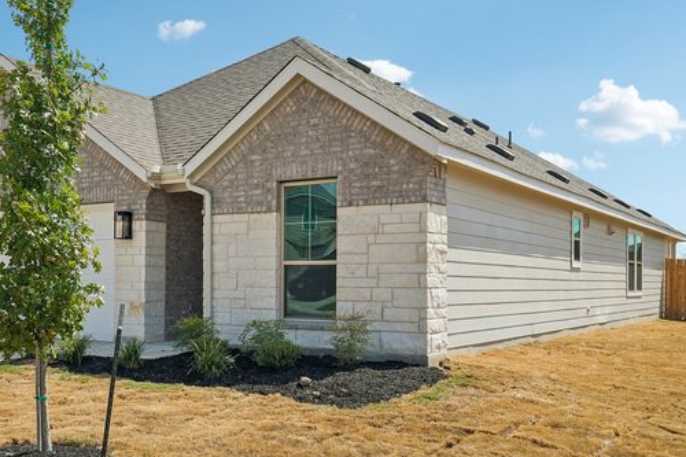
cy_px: 257
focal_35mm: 41
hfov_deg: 47.0
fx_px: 781
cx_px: 258
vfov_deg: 32.6
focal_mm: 32
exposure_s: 1/320
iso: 200
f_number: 8
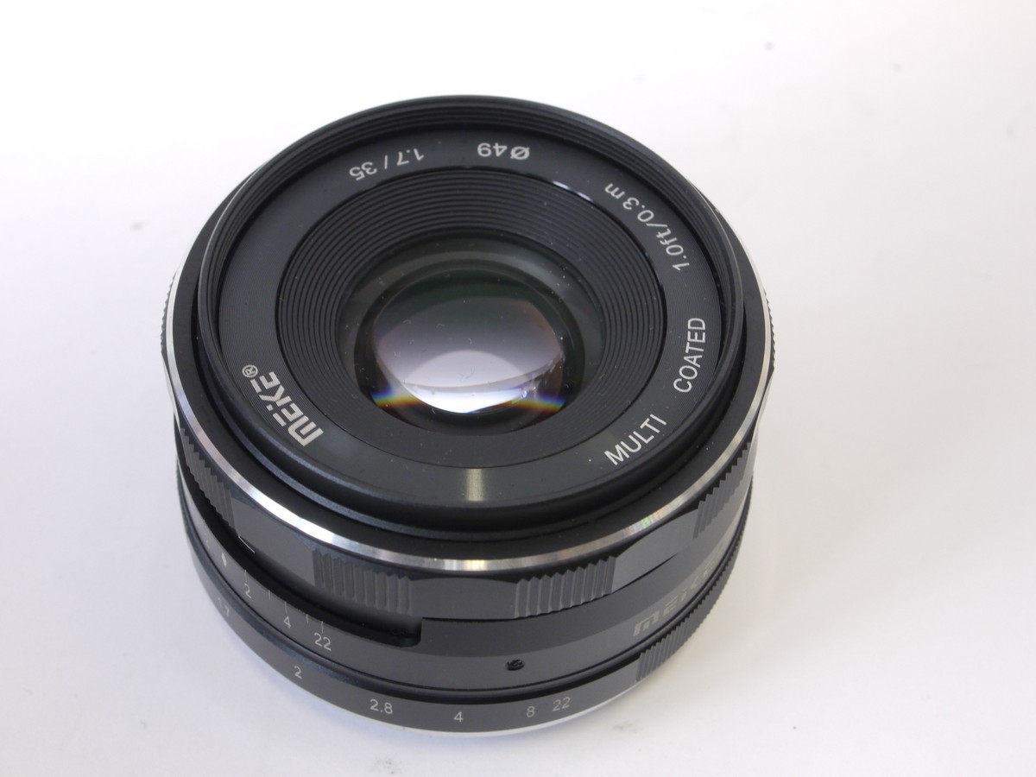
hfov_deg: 30.3
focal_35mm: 64
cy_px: 388
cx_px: 518
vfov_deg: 22.9
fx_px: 1915
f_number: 11
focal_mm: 32
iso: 400
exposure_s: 1/6
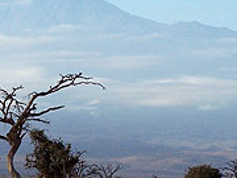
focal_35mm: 292
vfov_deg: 5.1
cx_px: 7
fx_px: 1999
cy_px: 67
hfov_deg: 6.8
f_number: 4.5
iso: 80
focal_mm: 19.4
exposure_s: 1/800
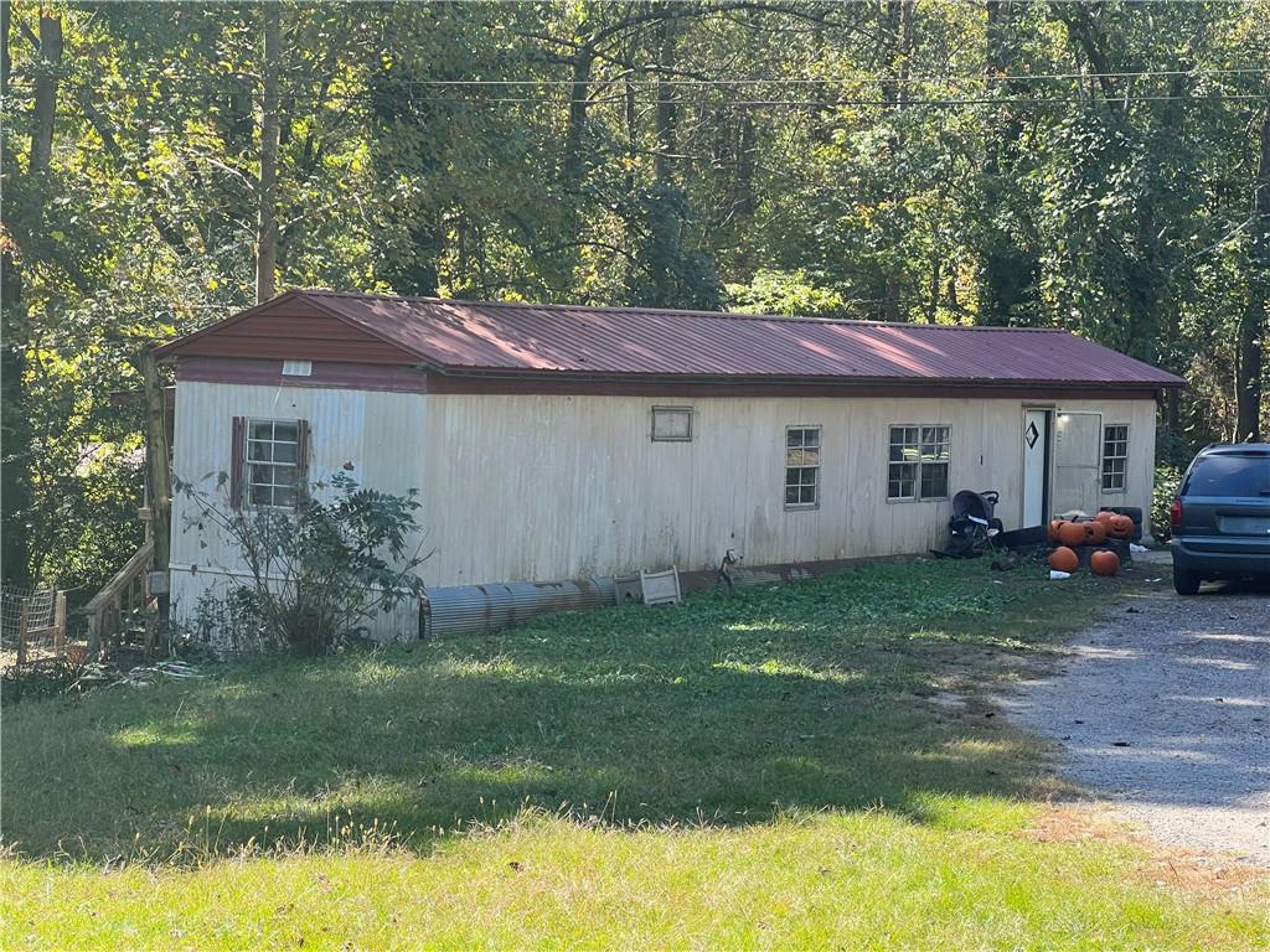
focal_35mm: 77
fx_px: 2825
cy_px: 476
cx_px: 635
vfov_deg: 19.1
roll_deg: -1.4
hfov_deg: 25.3
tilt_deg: -4.5
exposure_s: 1/147
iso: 32
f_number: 2.8
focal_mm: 9
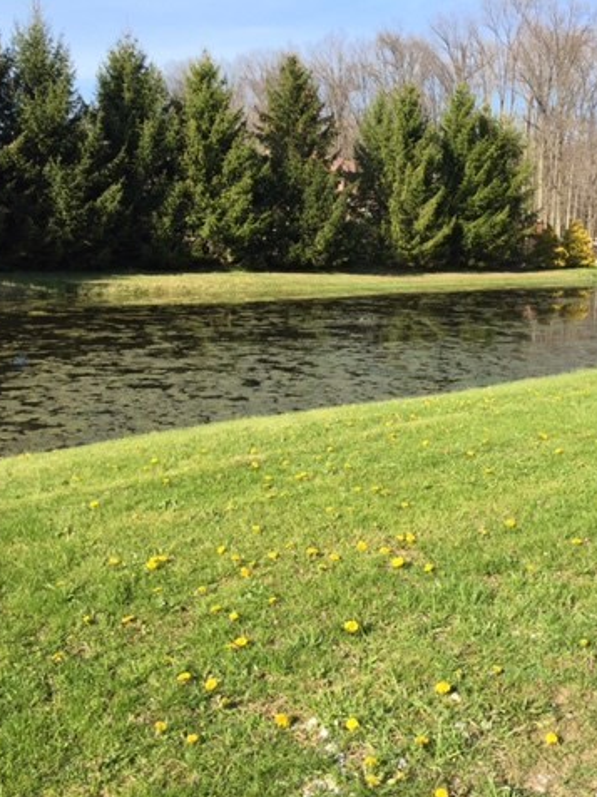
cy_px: 400
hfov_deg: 36.6
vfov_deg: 47.9
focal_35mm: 39
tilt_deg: -10.3
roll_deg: -1.4
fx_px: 897
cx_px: 376
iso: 32
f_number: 2.2
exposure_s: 1/920
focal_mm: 4.15
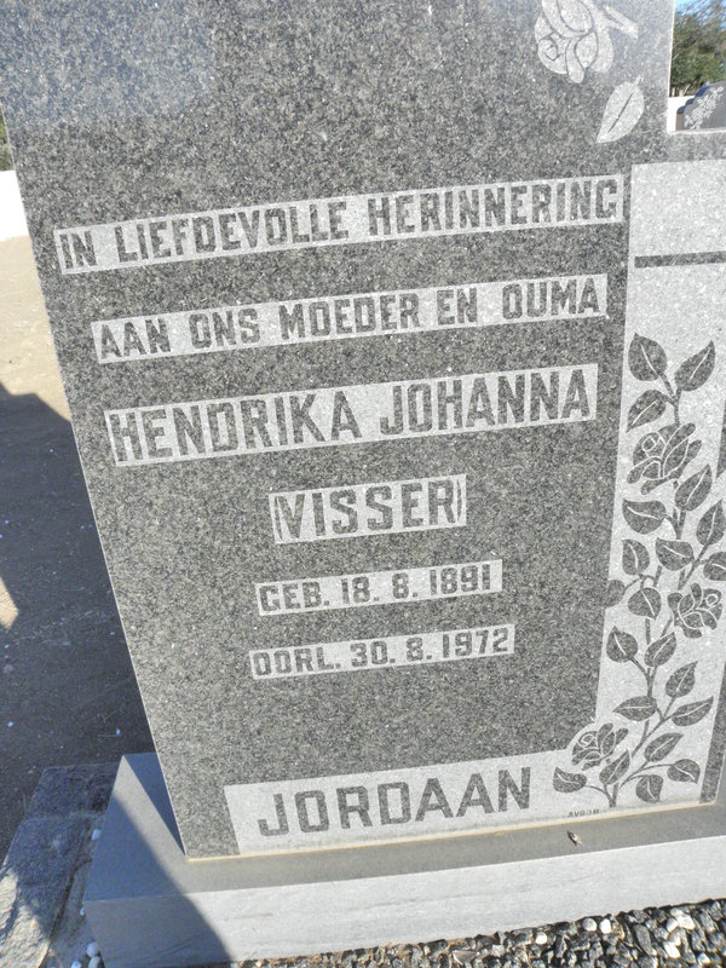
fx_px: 727
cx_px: 363
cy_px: 484
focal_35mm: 26
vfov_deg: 67.3
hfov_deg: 53.1
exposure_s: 1/400
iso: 200
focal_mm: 4.6
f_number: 6.3
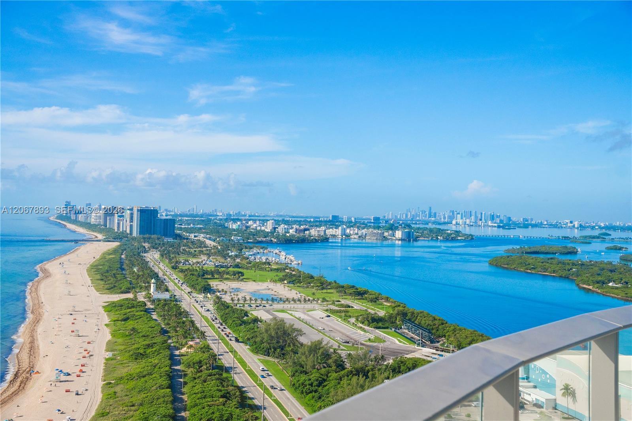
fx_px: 811
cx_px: 316
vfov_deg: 29.1
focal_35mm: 46
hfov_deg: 42.6
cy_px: 210
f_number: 7.1
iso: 500
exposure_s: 1/2500
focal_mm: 30.8
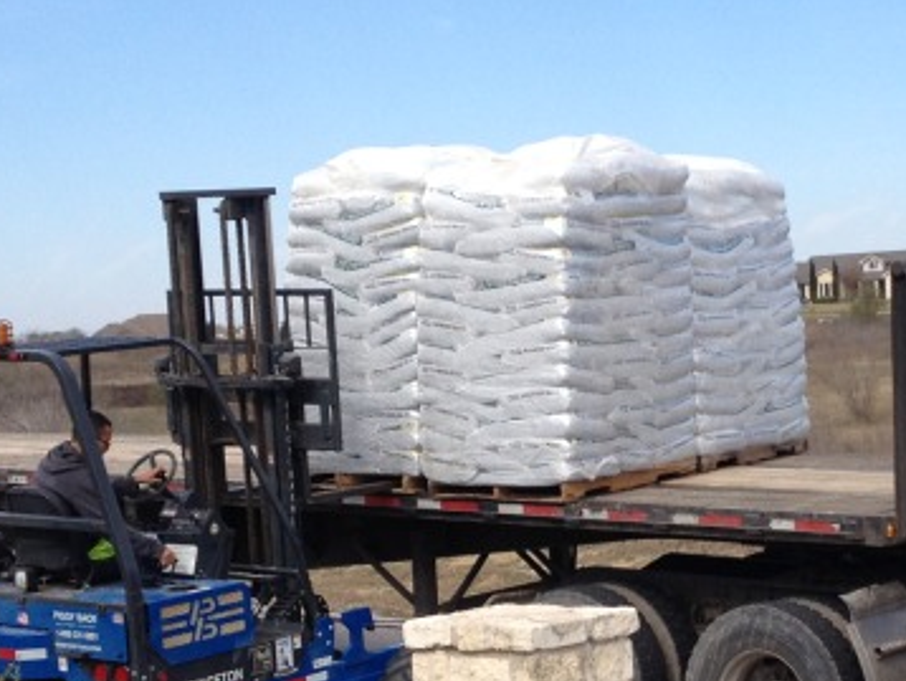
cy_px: 496
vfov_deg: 14.8
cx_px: 734
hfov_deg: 19.4
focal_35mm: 100
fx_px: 2619
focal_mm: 4.28
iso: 50
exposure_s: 1/1453
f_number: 2.4
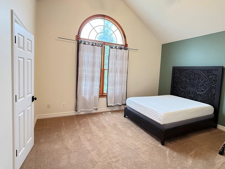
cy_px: 80
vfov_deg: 68.6
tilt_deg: -4.2
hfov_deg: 84.6
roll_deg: -3.4
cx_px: 118
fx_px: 123
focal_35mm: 19
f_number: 2.2
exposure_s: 1/60
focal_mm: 2.22
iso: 500
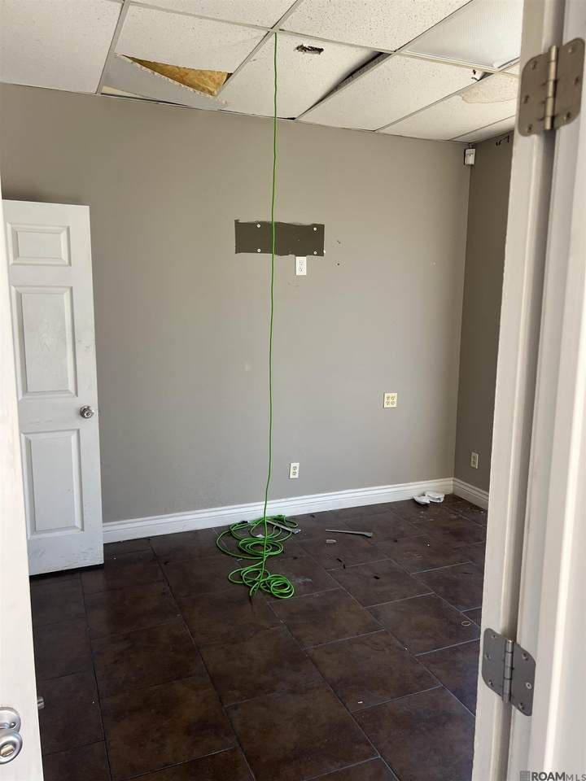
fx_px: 587
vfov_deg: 67.3
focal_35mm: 26
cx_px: 293
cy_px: 390
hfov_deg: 53.1
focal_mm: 5.7
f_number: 1.5
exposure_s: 1/121
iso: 100
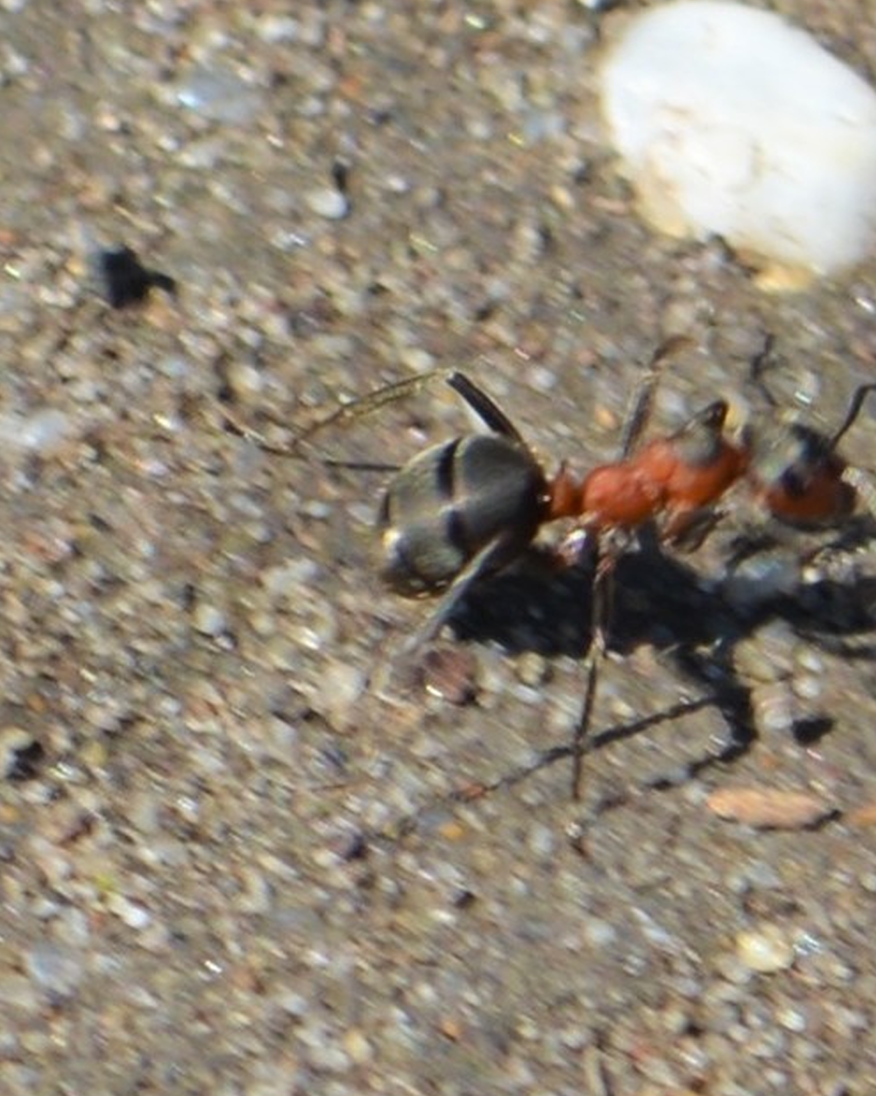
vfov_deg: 5.2
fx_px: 12026
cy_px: 552
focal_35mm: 371
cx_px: 707
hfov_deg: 4.2
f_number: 8
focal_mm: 170
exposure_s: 1/250
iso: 100
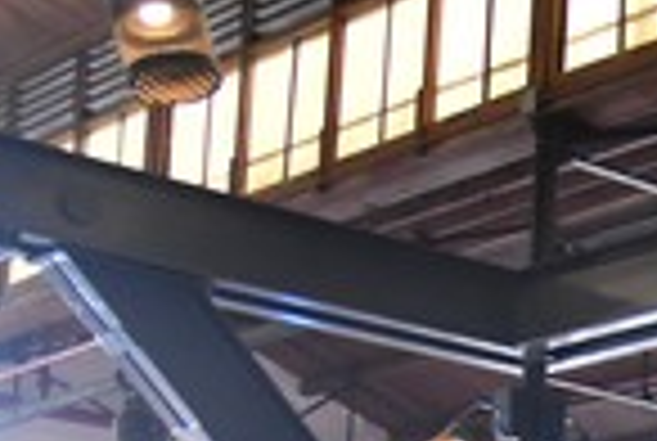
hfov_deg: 13.6
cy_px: 706
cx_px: 1472
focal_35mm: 118
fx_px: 2158
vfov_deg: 11.1
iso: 2000
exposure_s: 1/125
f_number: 4
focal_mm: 24
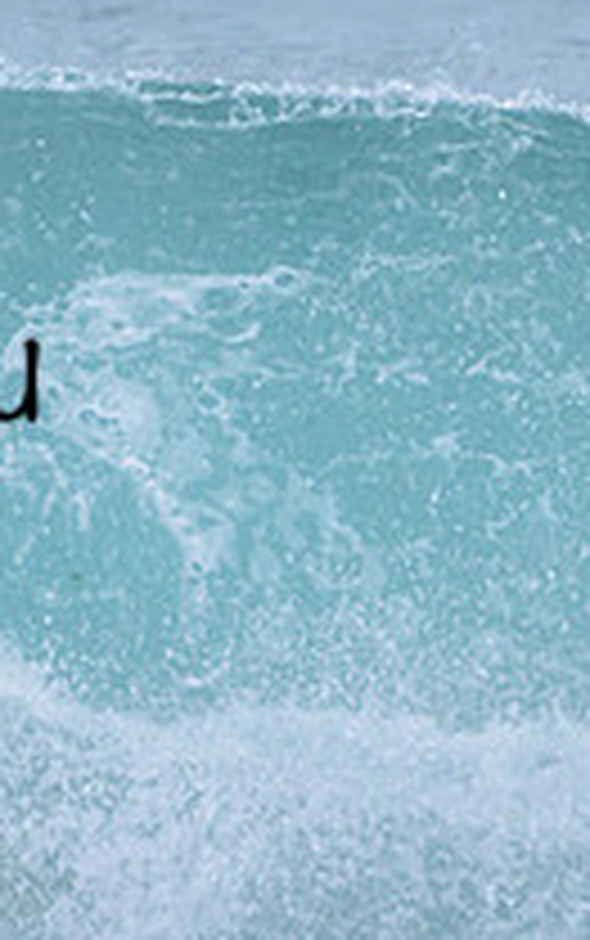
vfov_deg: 0.8
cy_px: 317
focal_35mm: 2545
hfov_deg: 0.5
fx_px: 65341
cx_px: -437
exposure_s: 1/2000
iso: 1600
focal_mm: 900
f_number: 11
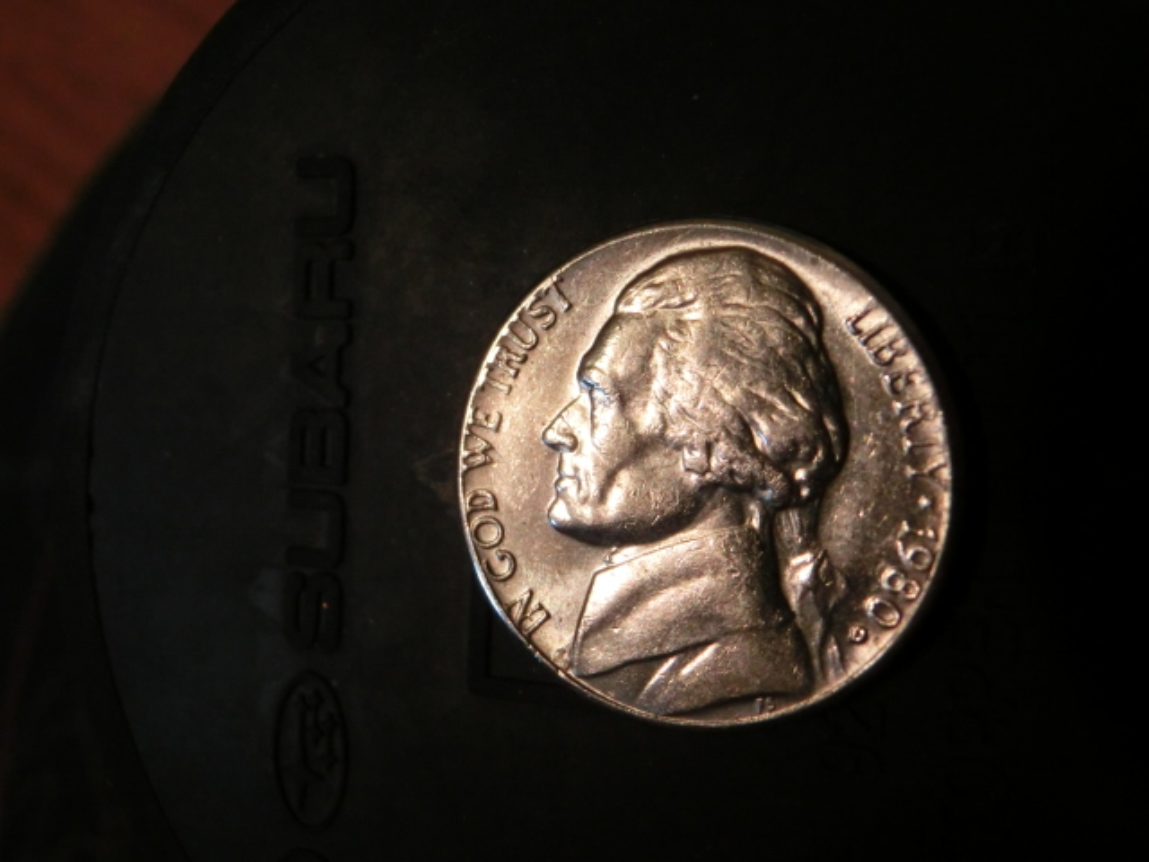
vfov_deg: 42.9
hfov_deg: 55.4
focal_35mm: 33
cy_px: 431
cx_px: 574
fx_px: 1095
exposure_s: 1/125
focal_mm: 5.93
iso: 800
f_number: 3.7
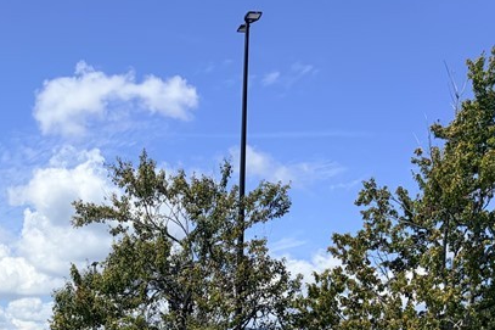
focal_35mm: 68
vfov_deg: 18.6
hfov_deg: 28.1
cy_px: 432
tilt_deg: -0.1
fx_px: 935
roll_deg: -1.2
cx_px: 11
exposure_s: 1/6329
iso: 64
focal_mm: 5.96
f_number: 1.6
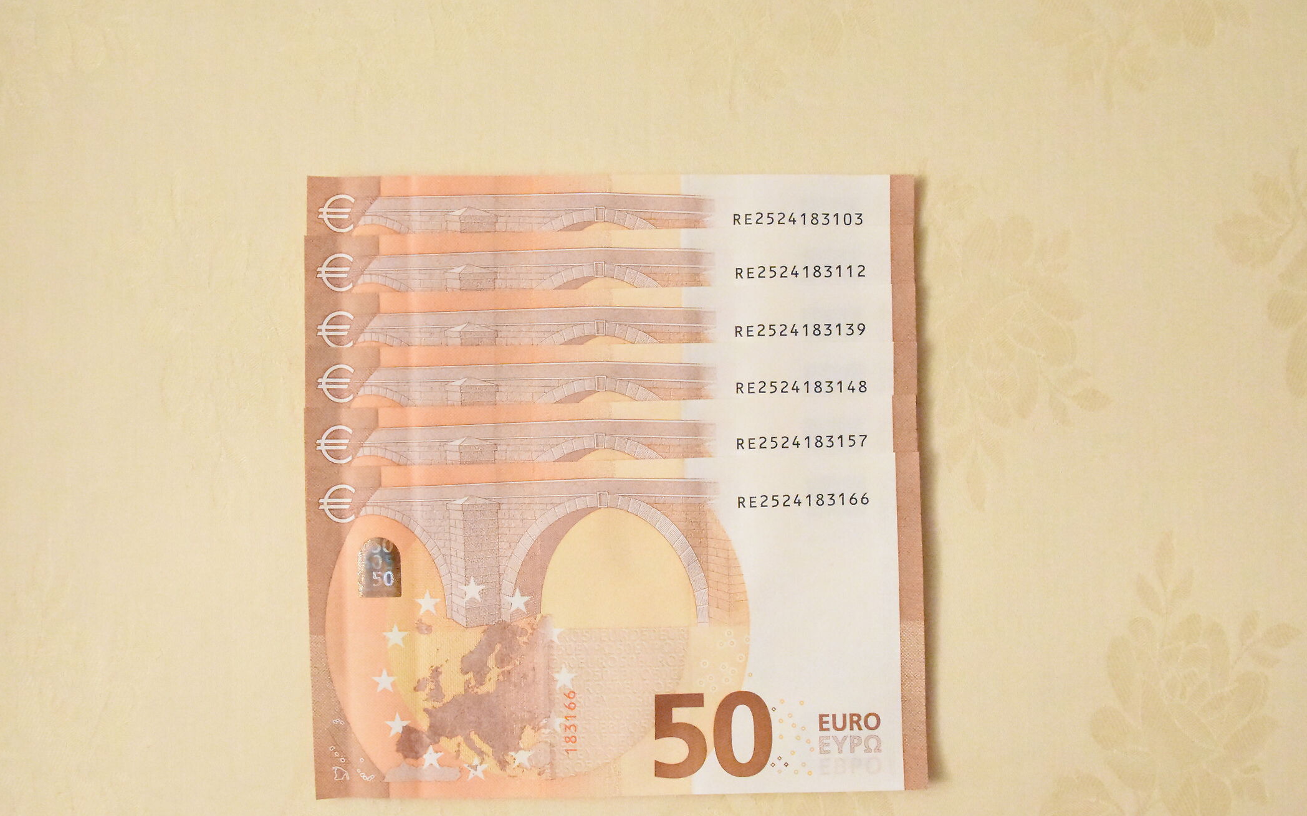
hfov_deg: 47.2
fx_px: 1496
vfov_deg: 30.5
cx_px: 624
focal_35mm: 42
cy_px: 478
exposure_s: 1/60
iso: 25600
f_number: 8
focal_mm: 24
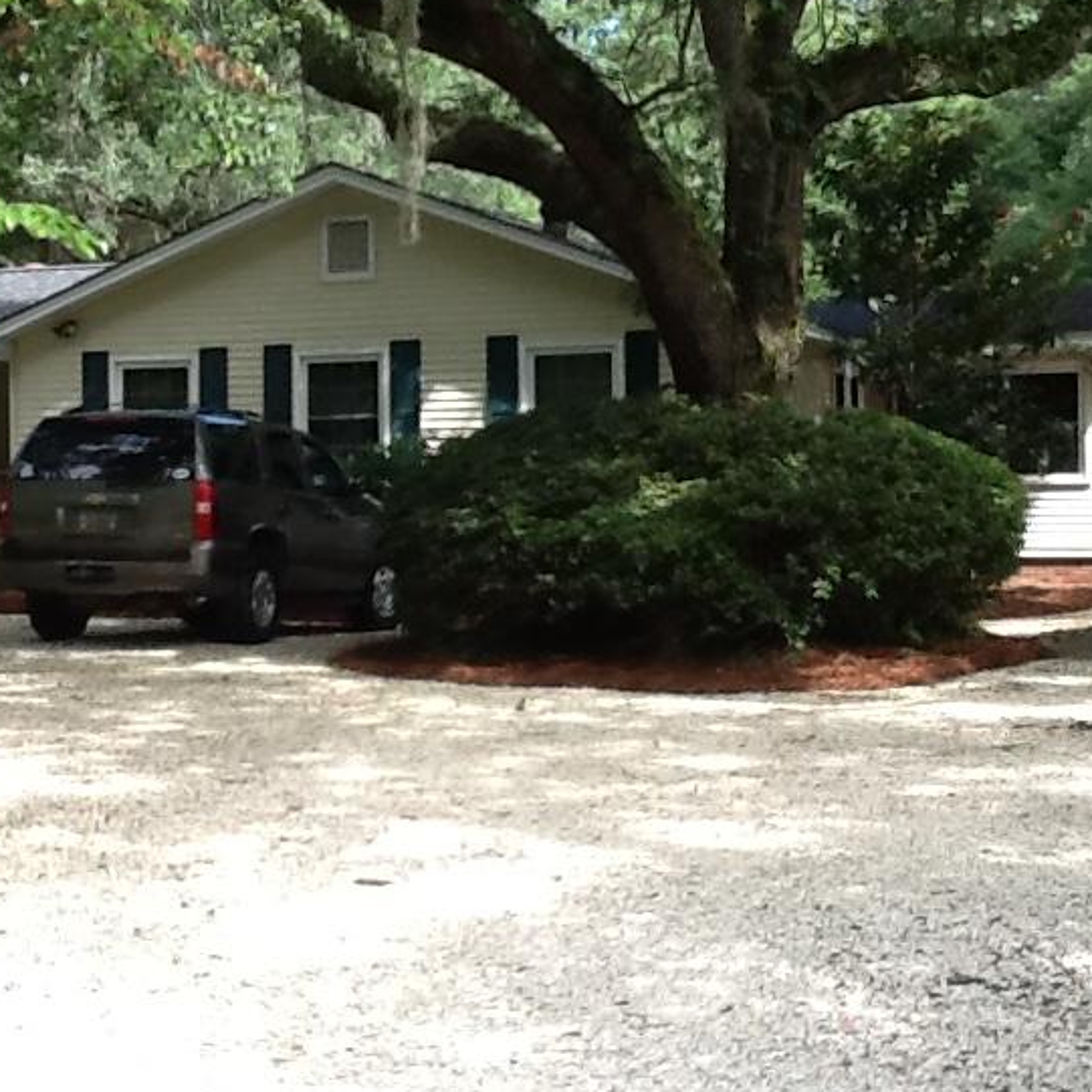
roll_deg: +1.8
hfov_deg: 24.9
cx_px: 426
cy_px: 505
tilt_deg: +0.6
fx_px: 2463
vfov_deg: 25.0
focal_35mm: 69
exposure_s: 1/212
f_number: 2.4
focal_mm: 2.03
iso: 40
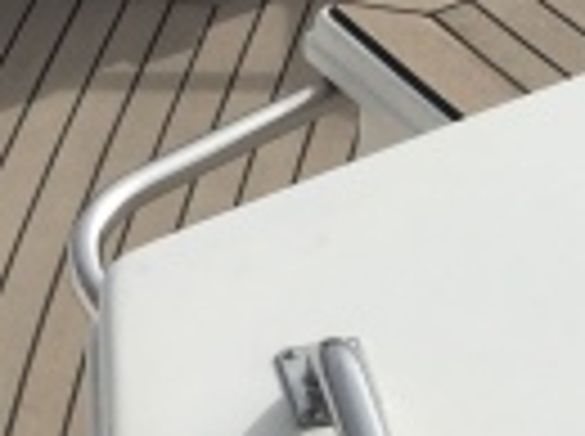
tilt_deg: -27.0
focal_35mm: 179
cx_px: 414
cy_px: 108
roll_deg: -0.7
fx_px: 3019
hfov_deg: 11.0
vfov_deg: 8.3
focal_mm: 4.15
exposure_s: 1/4405
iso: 32
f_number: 2.2
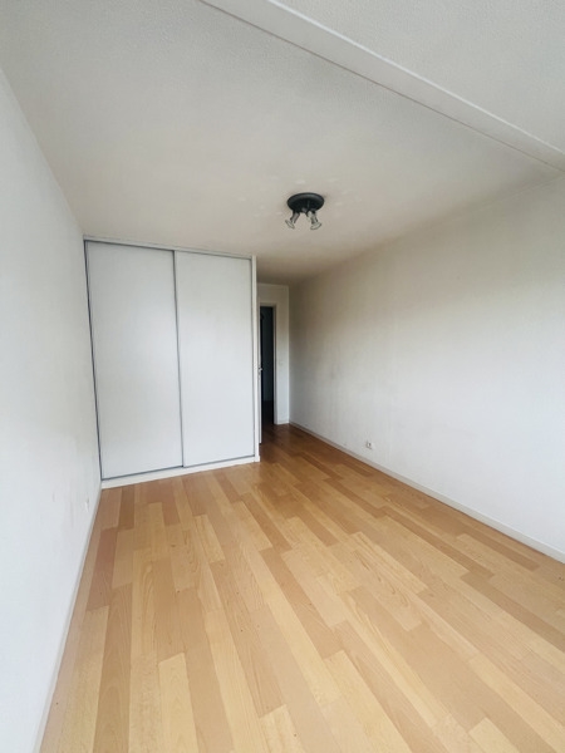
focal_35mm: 13
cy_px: 376
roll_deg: +0.2
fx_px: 283
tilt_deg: -5.7
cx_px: 282
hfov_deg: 89.9
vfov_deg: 106.2
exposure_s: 1/99
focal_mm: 1.57
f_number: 1.8
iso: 64
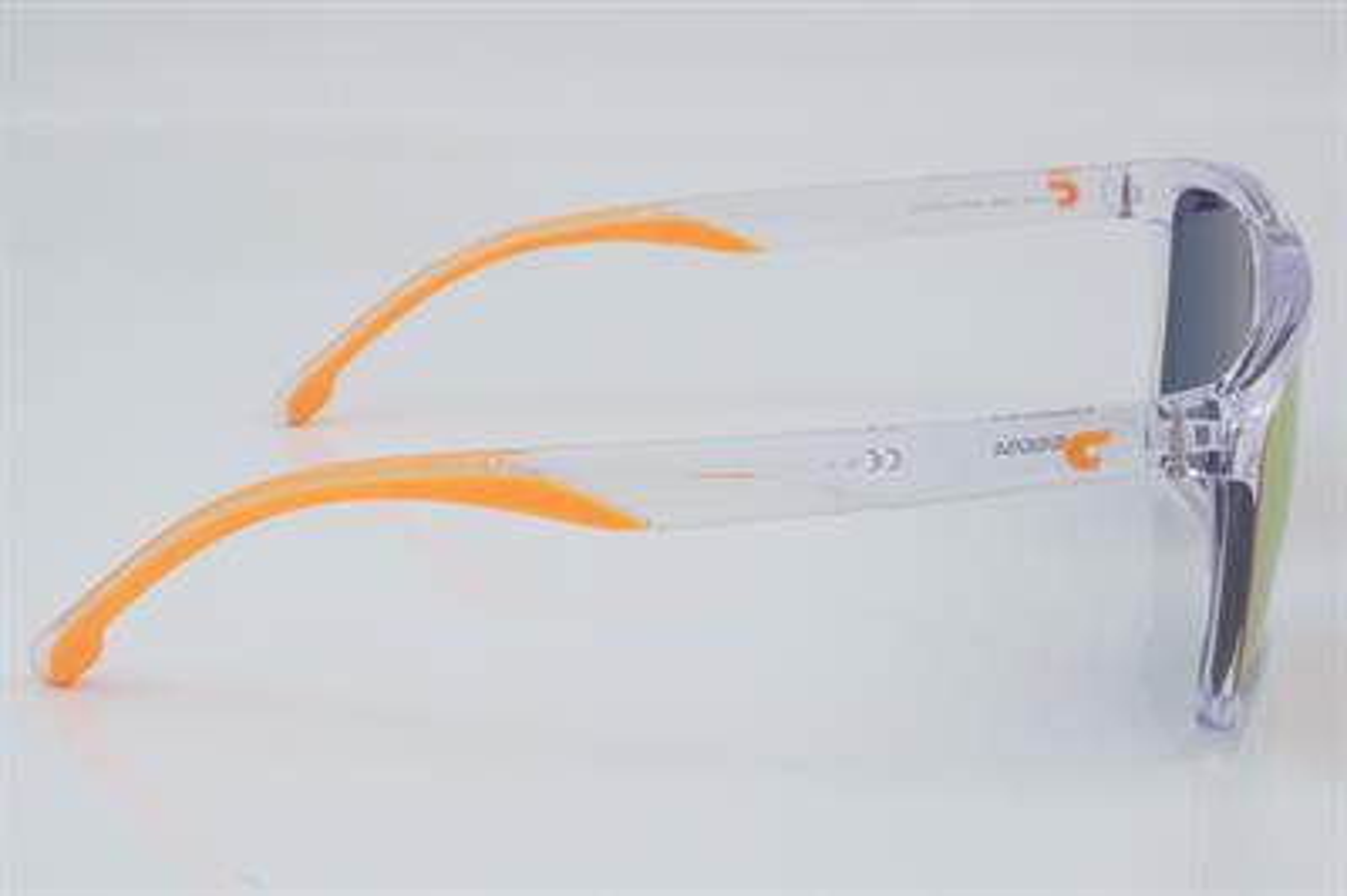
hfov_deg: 27.0
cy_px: 448
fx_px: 2804
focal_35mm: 75
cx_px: 674
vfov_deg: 18.2
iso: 100
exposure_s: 1/4
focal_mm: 50
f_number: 32
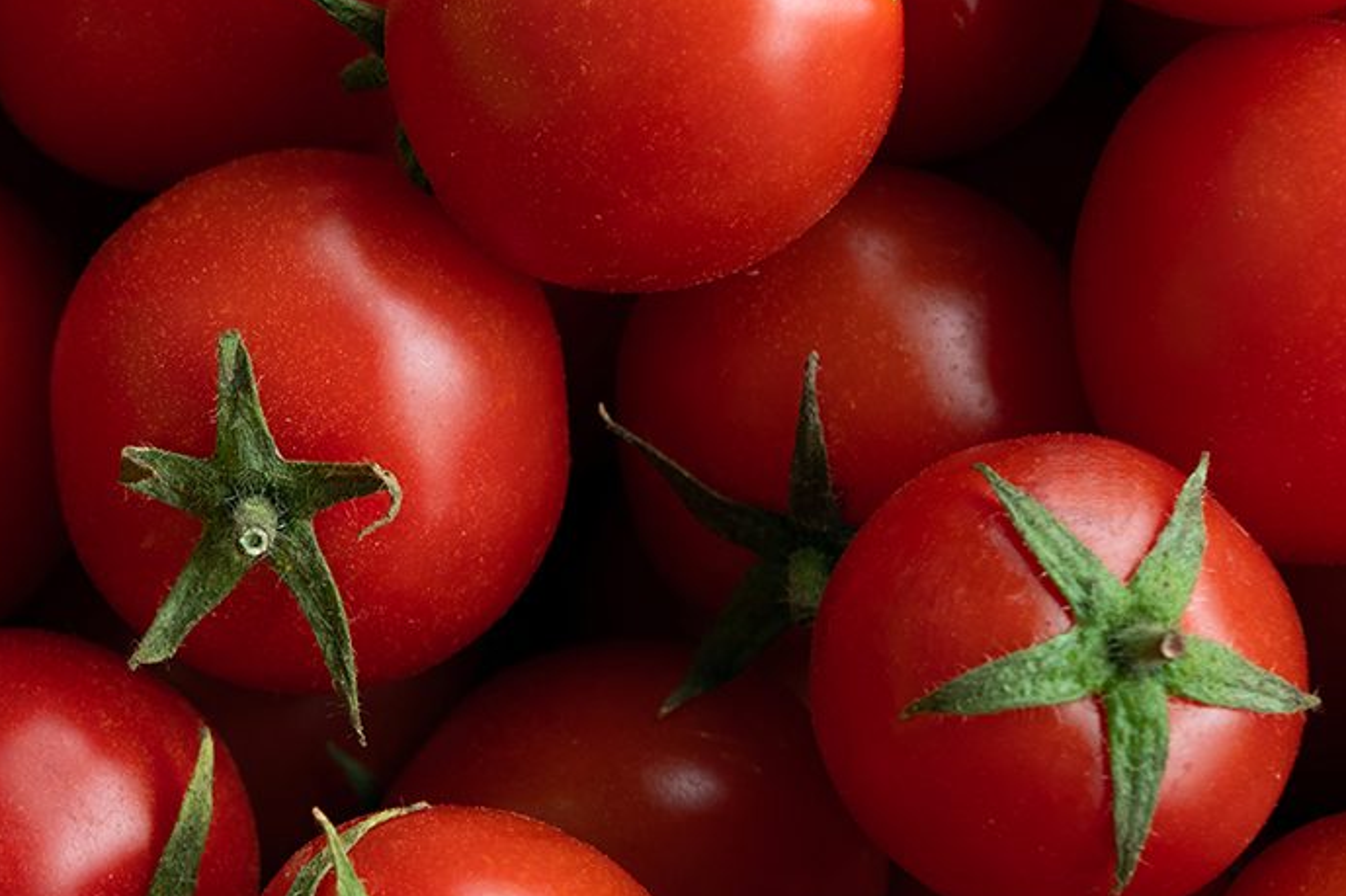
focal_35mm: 209
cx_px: 342
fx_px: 7812
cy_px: 634
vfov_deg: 6.6
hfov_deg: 9.8
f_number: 6.4
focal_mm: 80
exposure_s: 1/80
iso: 320
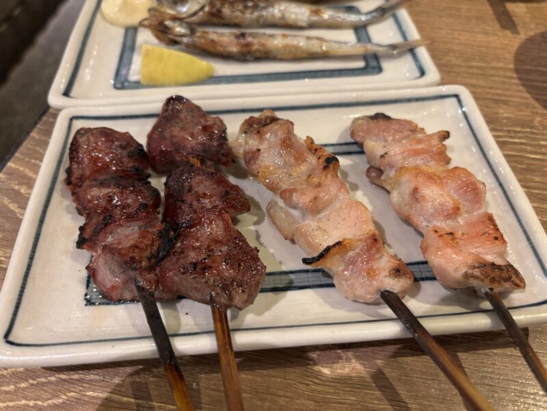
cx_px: 274
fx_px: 411
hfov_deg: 67.3
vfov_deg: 53.1
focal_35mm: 26
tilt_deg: -51.7
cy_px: 206
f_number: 1.6
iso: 250
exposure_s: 1/50
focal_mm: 5.96
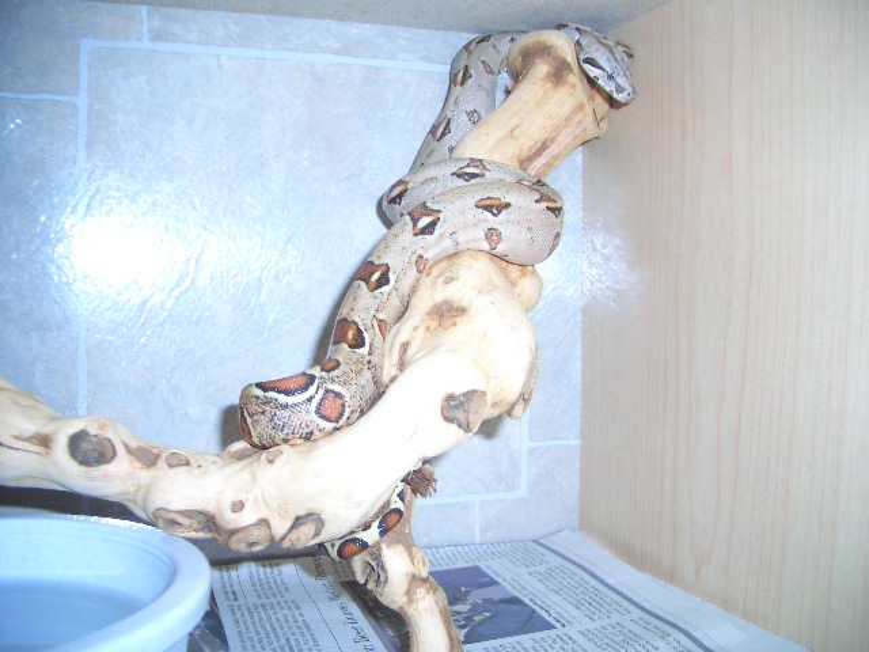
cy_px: 326
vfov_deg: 40.7
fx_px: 879
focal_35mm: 35
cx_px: 434
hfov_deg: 52.6
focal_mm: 5.8
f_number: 2.6
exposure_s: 1/60
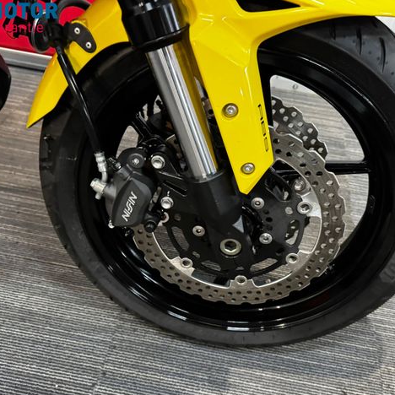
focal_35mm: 29
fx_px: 374
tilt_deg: -50.0
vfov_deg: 55.6
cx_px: 221
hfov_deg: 55.5
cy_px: 202
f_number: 1.78
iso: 800
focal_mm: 6.76
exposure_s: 1/33
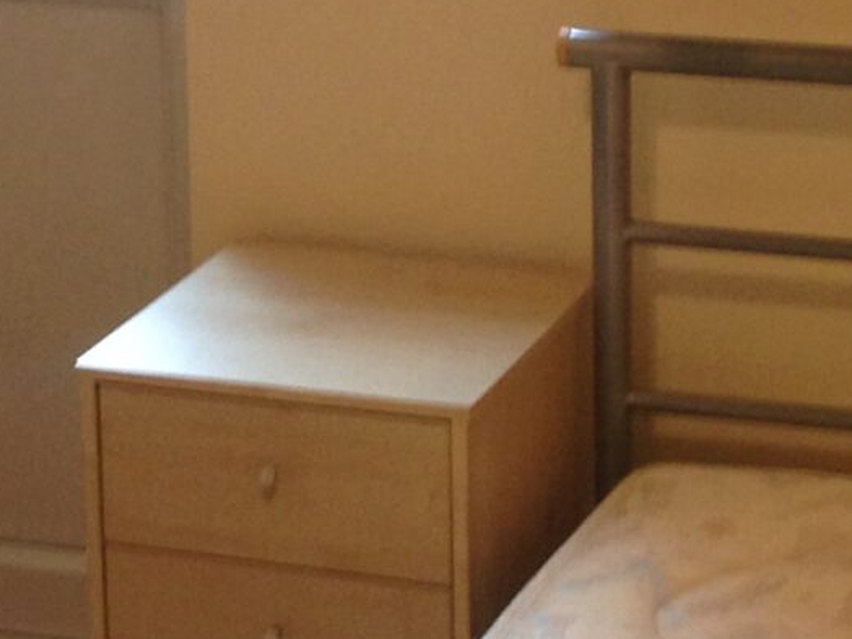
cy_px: 215
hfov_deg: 11.5
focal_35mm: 171
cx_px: 275
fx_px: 4209
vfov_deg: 8.7
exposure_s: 1/20
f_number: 2.4
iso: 80
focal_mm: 4.28
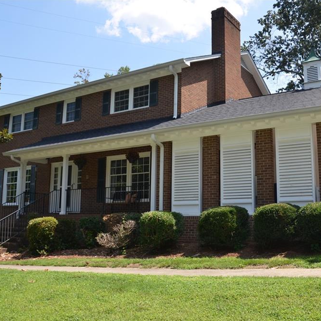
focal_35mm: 35
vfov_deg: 47.2
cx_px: 204
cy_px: 161
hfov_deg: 46.7
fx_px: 367
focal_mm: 18
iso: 100
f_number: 7.1
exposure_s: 1/250
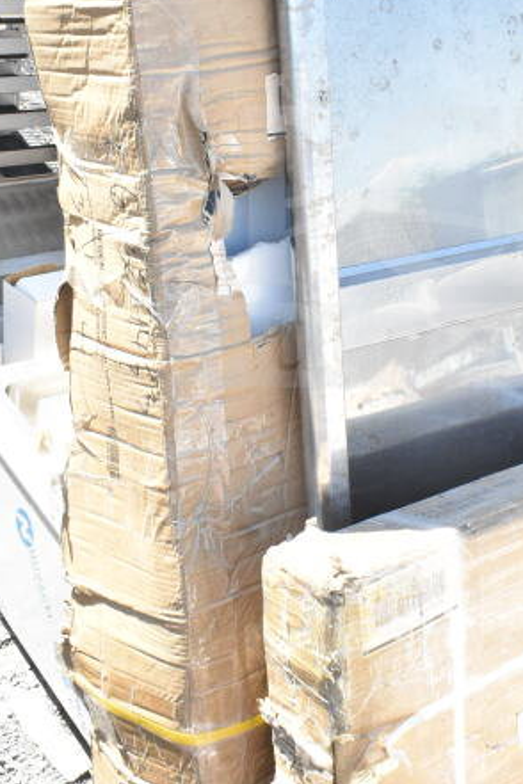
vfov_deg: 35.2
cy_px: 245
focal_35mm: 56
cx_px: 400
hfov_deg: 23.9
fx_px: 1220
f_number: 10
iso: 1600
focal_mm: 18
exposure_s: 1/640
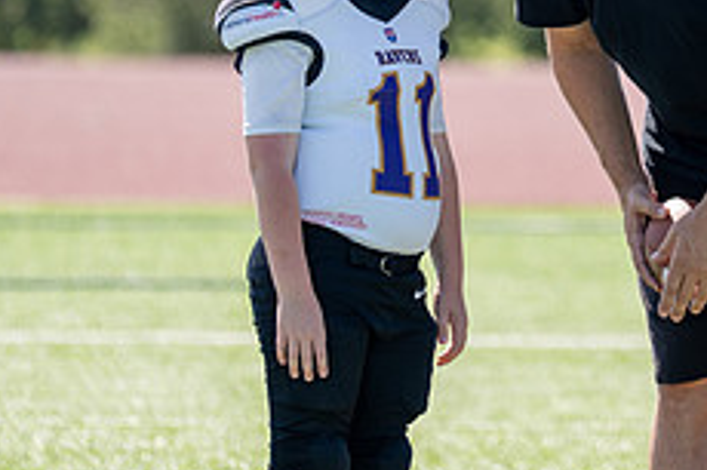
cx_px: 606
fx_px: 10950
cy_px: 97
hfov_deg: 3.7
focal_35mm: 558
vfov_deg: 2.5
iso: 125
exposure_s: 1/1600
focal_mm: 176
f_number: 2.8
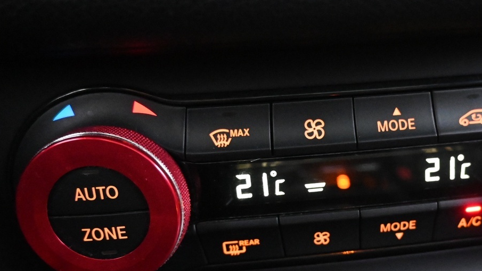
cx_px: 364
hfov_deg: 43.9
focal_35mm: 45
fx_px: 575
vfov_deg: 26.4
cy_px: 178
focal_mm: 16
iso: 7200
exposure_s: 1/25
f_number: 3.5
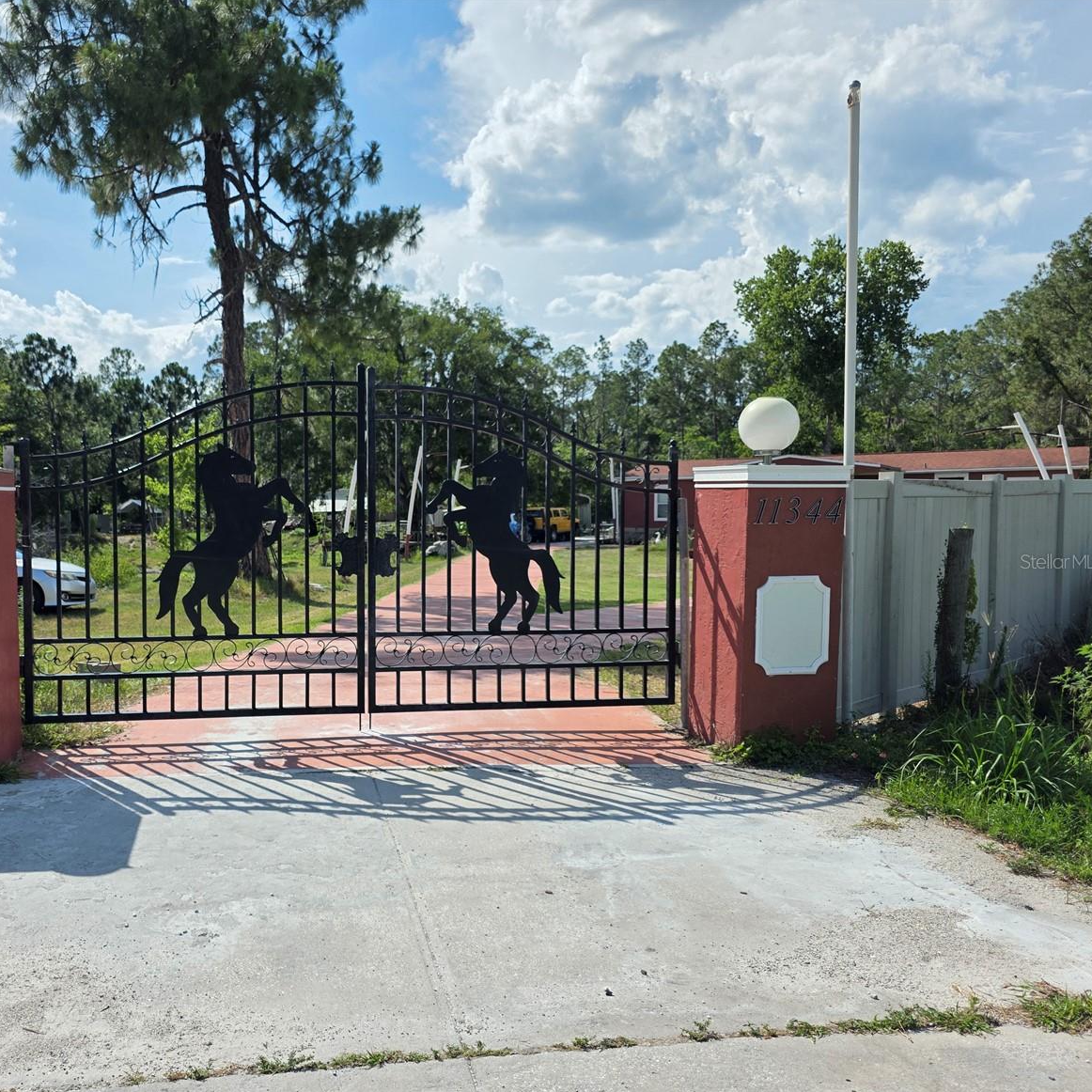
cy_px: 561
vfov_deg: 57.3
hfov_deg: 56.0
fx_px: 999
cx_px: 357
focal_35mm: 28
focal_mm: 6.3
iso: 80
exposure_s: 1/7061
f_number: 1.7
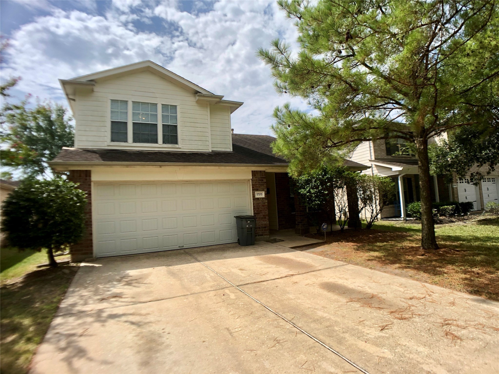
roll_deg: +3.7
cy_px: 187
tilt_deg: +4.9
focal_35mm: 28
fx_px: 404
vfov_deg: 49.7
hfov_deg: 63.4
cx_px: 250
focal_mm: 4
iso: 20
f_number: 1.8
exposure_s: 1/2703
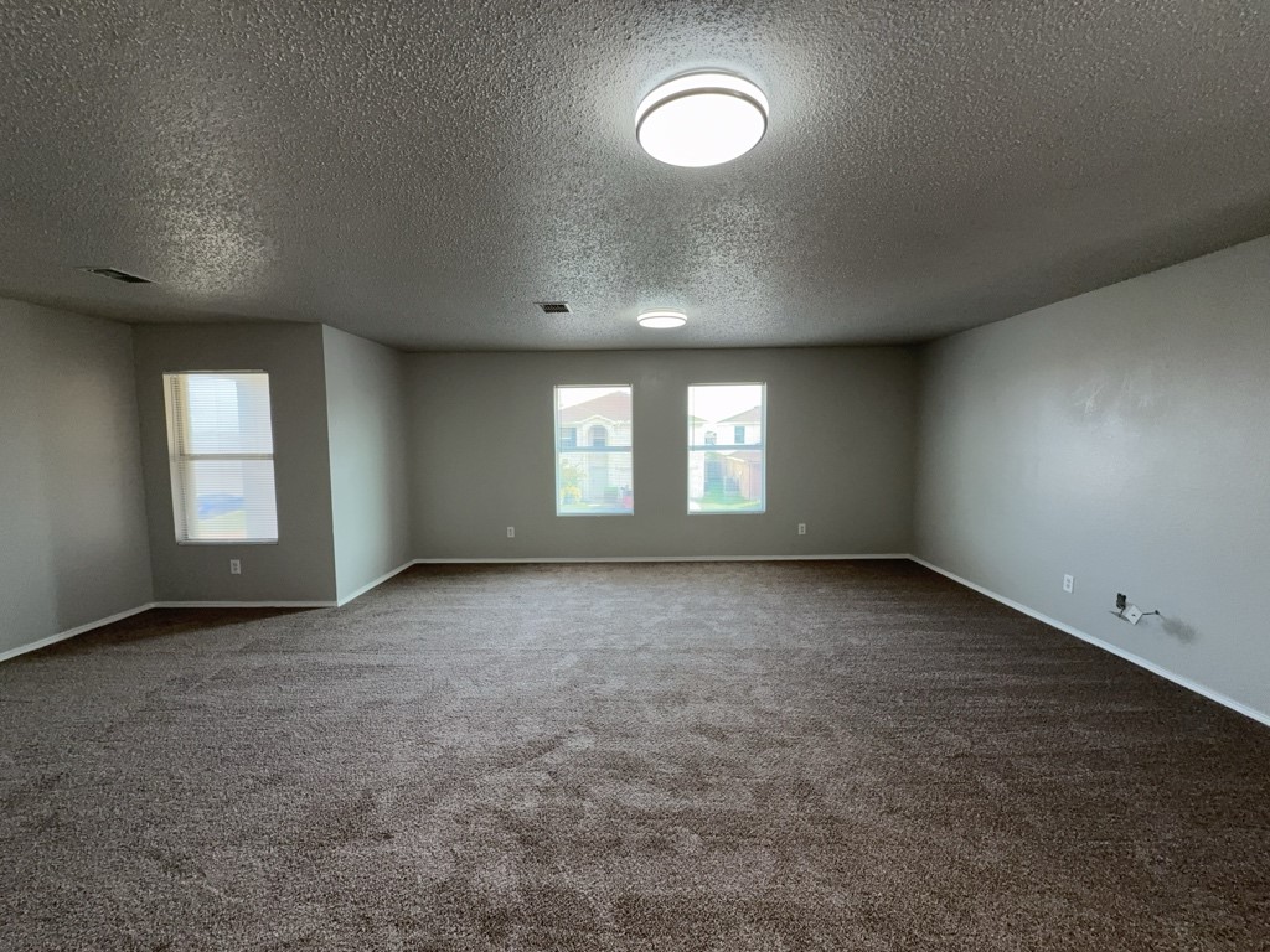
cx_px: 635
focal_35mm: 14
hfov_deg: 102.1
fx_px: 514
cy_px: 476
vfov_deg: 85.7
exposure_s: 1/60
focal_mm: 2.22
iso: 50
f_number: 2.2
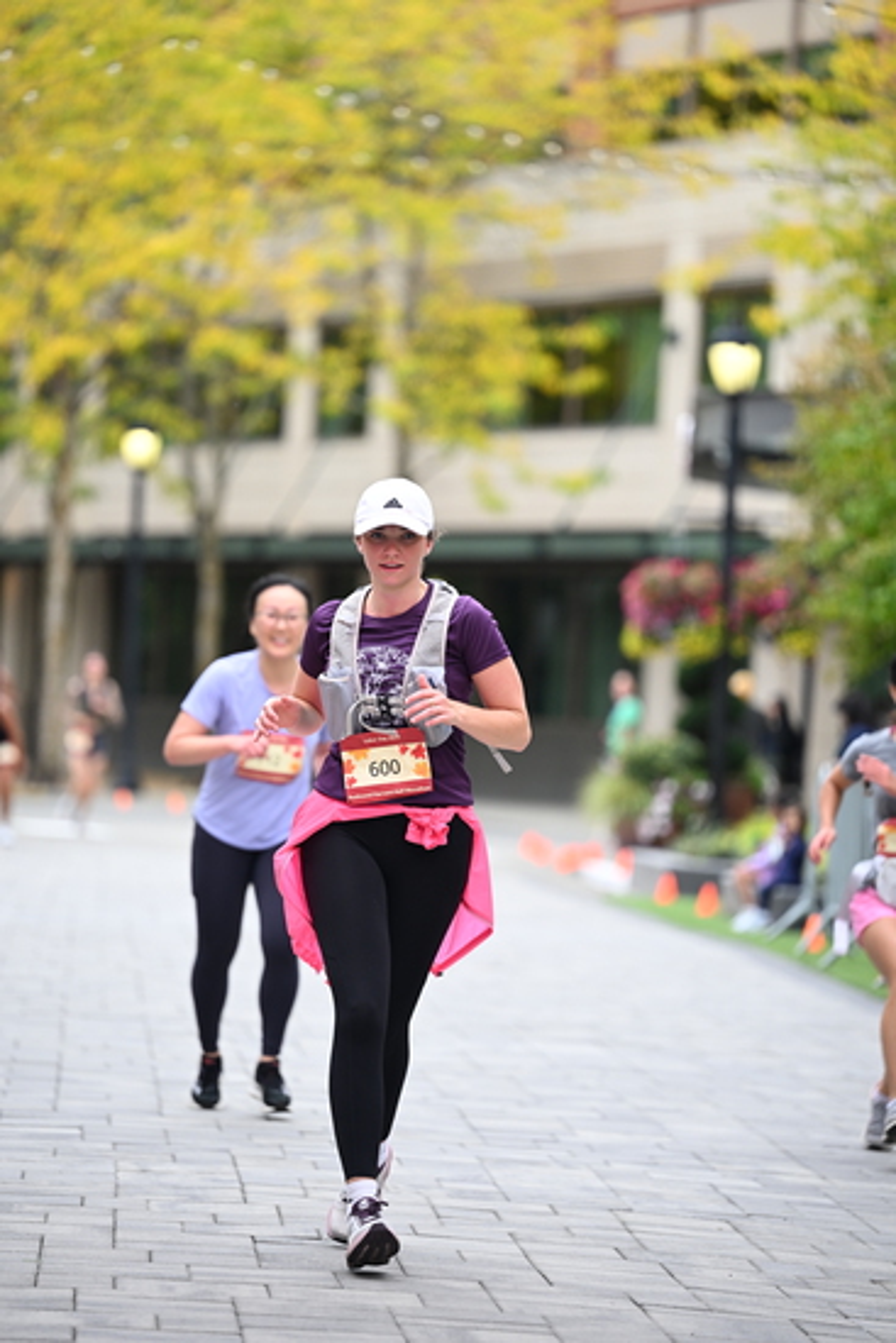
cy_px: 672
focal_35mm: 165
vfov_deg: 12.4
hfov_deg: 8.3
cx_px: 448
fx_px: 6156
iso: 640
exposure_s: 1/1600
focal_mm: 165
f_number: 2.8
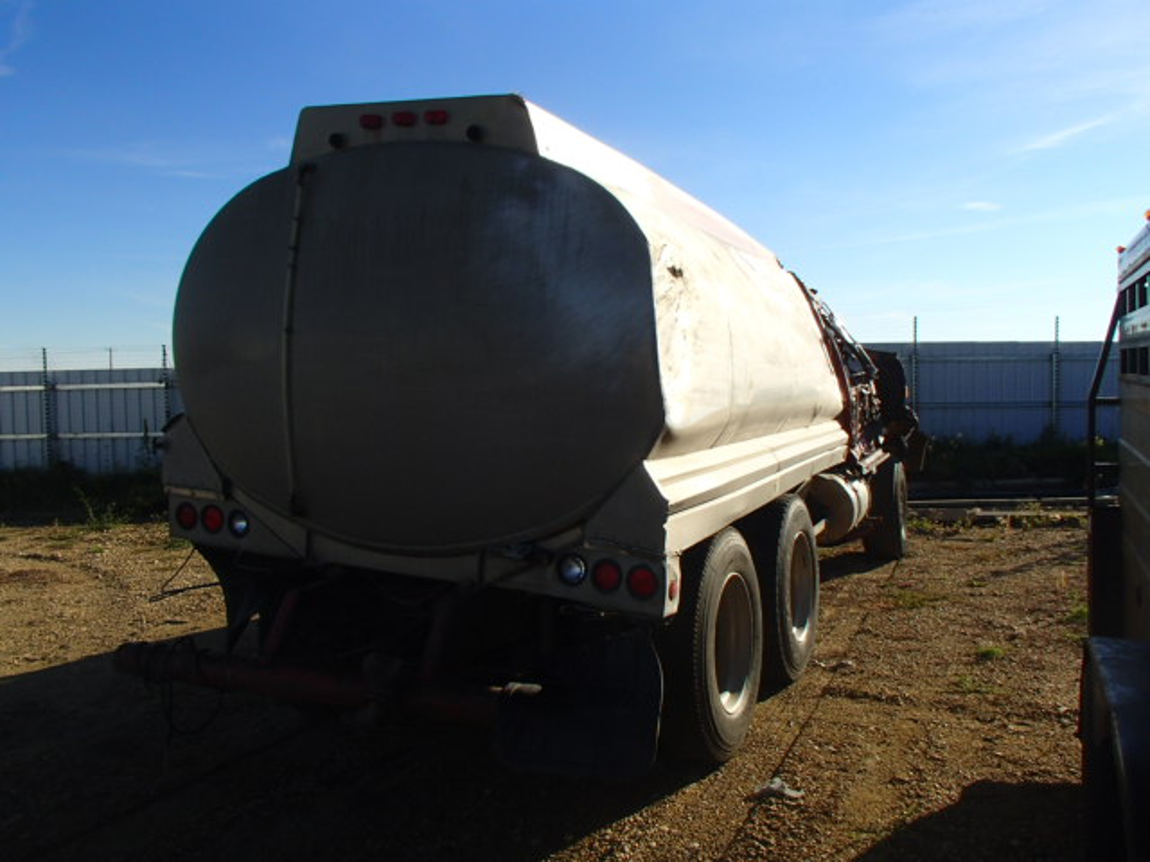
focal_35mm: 28
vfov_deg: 49.7
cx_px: 575
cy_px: 431
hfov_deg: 63.4
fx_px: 930
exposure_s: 1/1000
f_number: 3.9
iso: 100
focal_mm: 5
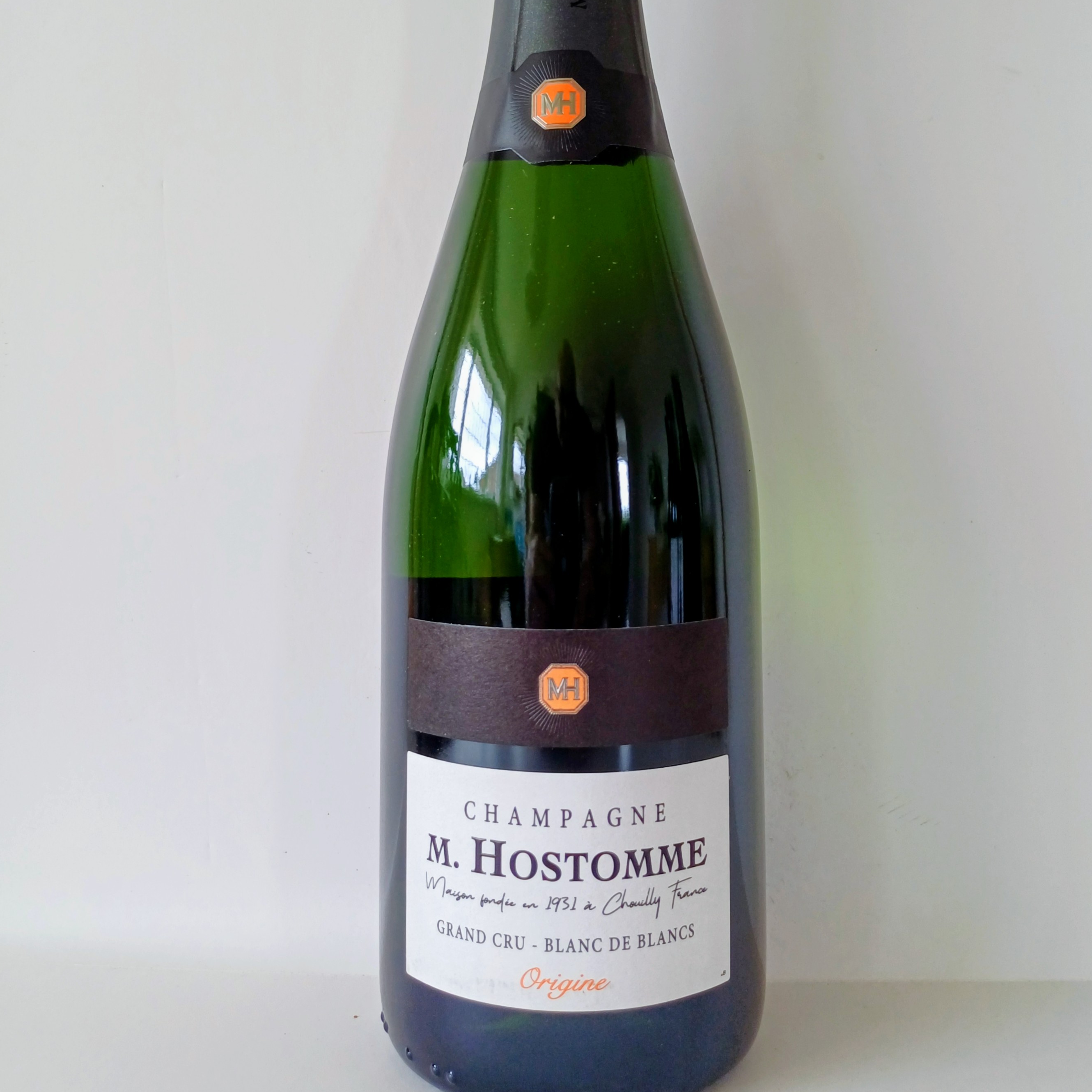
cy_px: 405
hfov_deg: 49.7
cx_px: 602
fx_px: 1178
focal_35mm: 33
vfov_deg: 49.2
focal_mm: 4.65
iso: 50
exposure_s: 1/50
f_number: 1.8
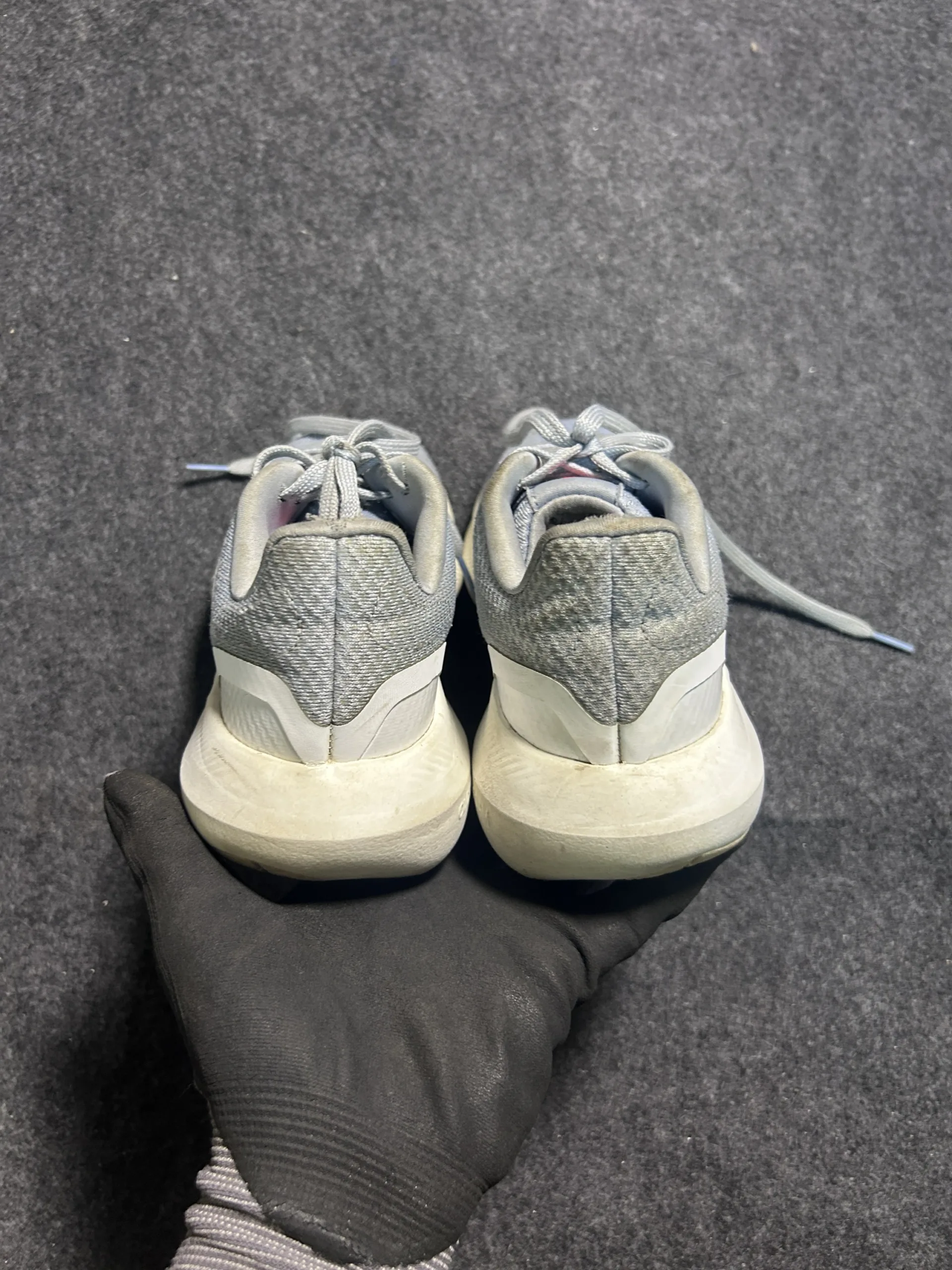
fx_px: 953
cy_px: 635
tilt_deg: -58.4
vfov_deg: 67.3
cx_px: 476
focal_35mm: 26
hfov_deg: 53.1
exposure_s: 1/50
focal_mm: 5.7
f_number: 1.5
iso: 160
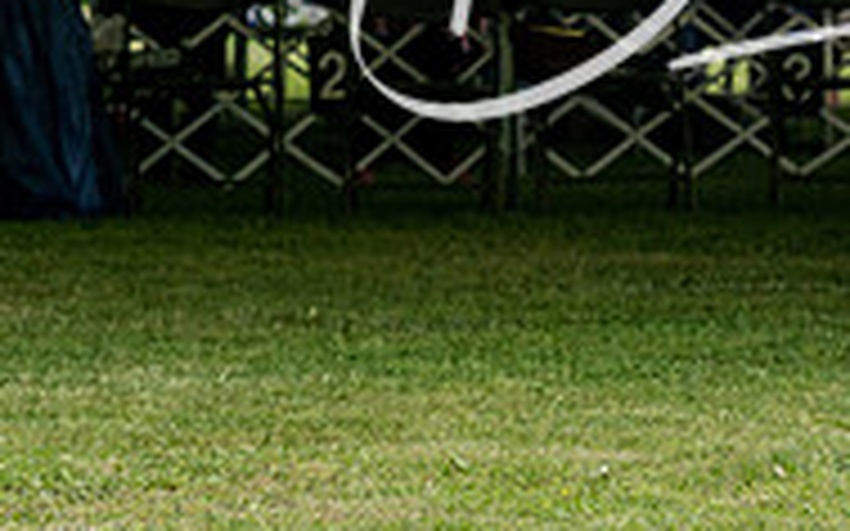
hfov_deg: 7.7
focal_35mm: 269
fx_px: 6230
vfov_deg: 4.9
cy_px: 200
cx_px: 1003
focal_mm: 86
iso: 400
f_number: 4.5
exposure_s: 1/800
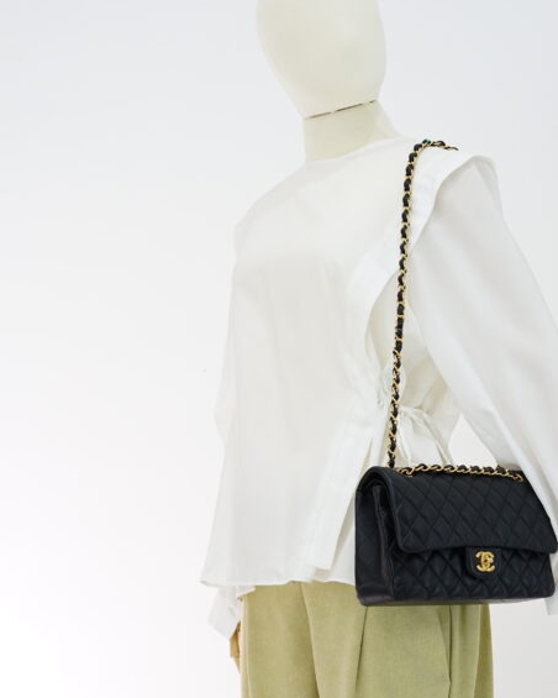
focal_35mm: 85
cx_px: 391
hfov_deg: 18.0
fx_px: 1755
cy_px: 398
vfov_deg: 22.5
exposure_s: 1/13
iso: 640
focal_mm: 50
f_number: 6.3
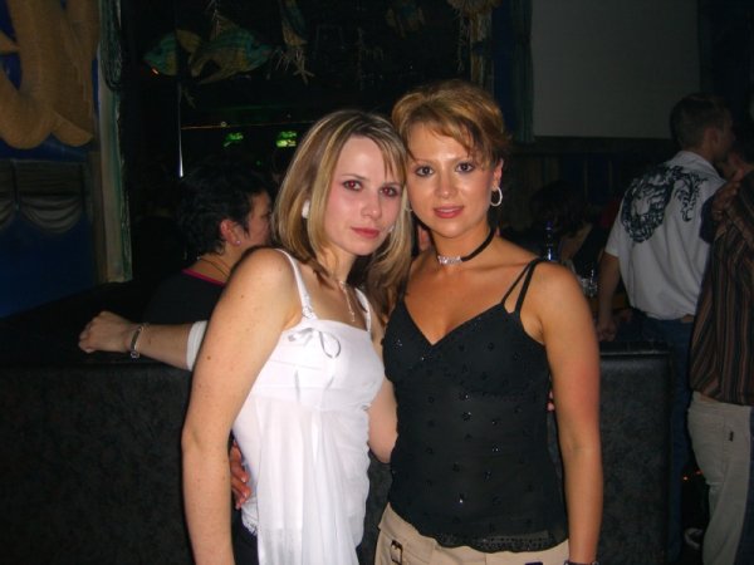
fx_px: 828
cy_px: 282
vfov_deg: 37.7
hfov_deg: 49.0
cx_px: 377
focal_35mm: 38
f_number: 2.8
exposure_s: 1/60
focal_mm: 7.9
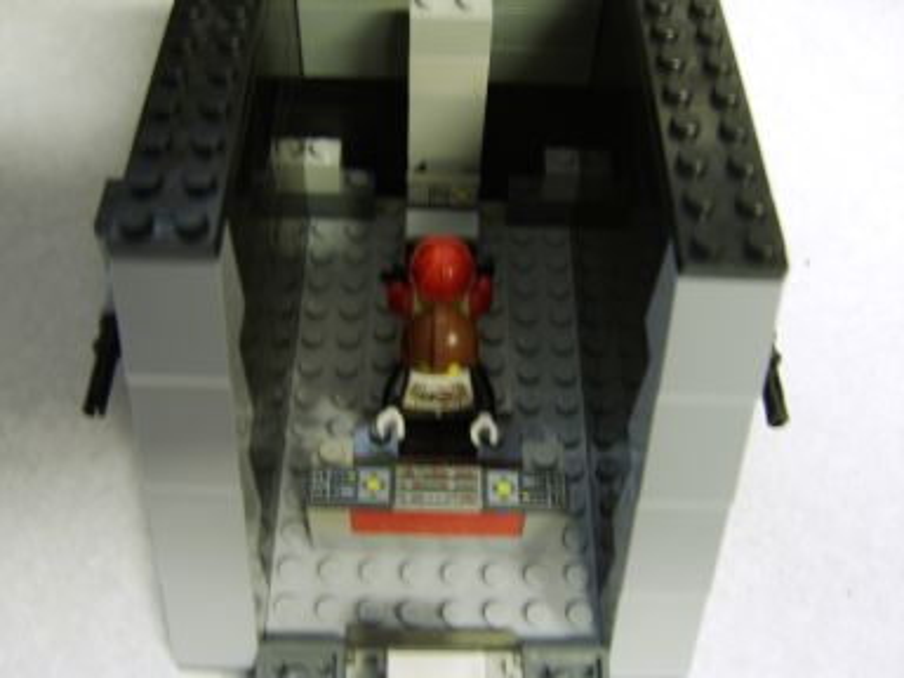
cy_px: 339
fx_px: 810
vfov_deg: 45.4
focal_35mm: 31
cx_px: 452
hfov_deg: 58.4
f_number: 2.7
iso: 71
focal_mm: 8.13
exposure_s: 1/2
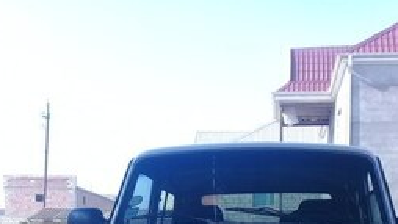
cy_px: 356
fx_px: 697
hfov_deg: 31.8
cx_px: 244
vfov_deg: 16.3
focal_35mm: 66
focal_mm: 3.3
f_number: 2.2
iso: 50
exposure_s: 1/396
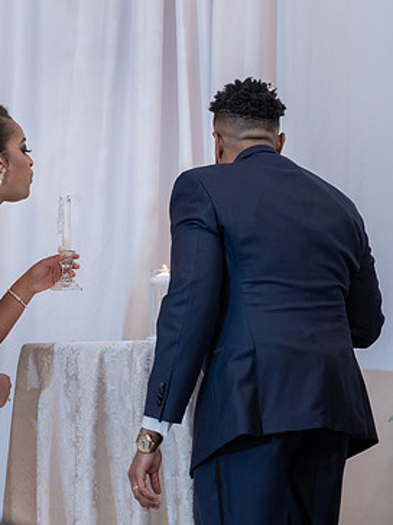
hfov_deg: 9.1
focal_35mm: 162
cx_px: 78
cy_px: 268
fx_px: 2454
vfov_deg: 12.2
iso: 2000
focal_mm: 95
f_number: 4
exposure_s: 1/100
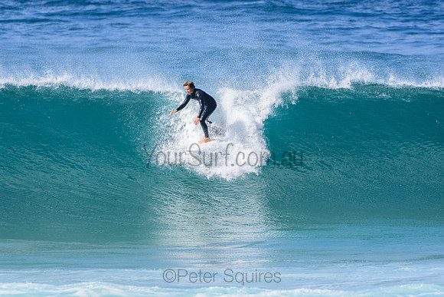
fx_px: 9252
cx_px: 222
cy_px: 148
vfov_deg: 1.8
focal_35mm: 750
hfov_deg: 2.7
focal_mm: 500
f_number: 5.6
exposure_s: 1/2000
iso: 400
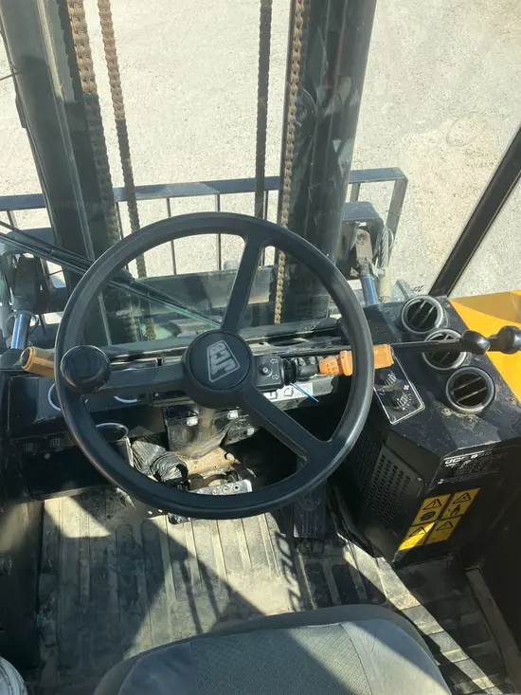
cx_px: 260
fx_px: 562
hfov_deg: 49.8
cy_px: 348
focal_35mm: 28
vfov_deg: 63.4
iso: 32
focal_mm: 3.99
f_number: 1.8
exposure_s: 1/1033
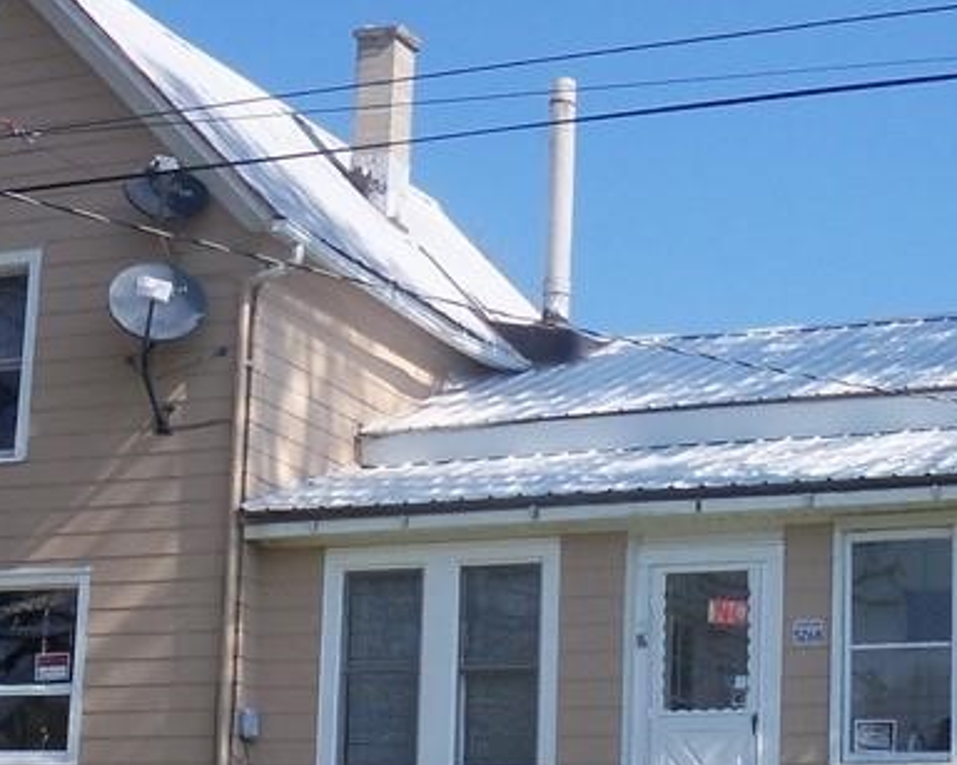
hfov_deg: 19.4
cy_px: 556
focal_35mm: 99
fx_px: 2803
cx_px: 548
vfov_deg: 15.5
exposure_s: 1/500
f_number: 3.5
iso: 100
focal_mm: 6.3
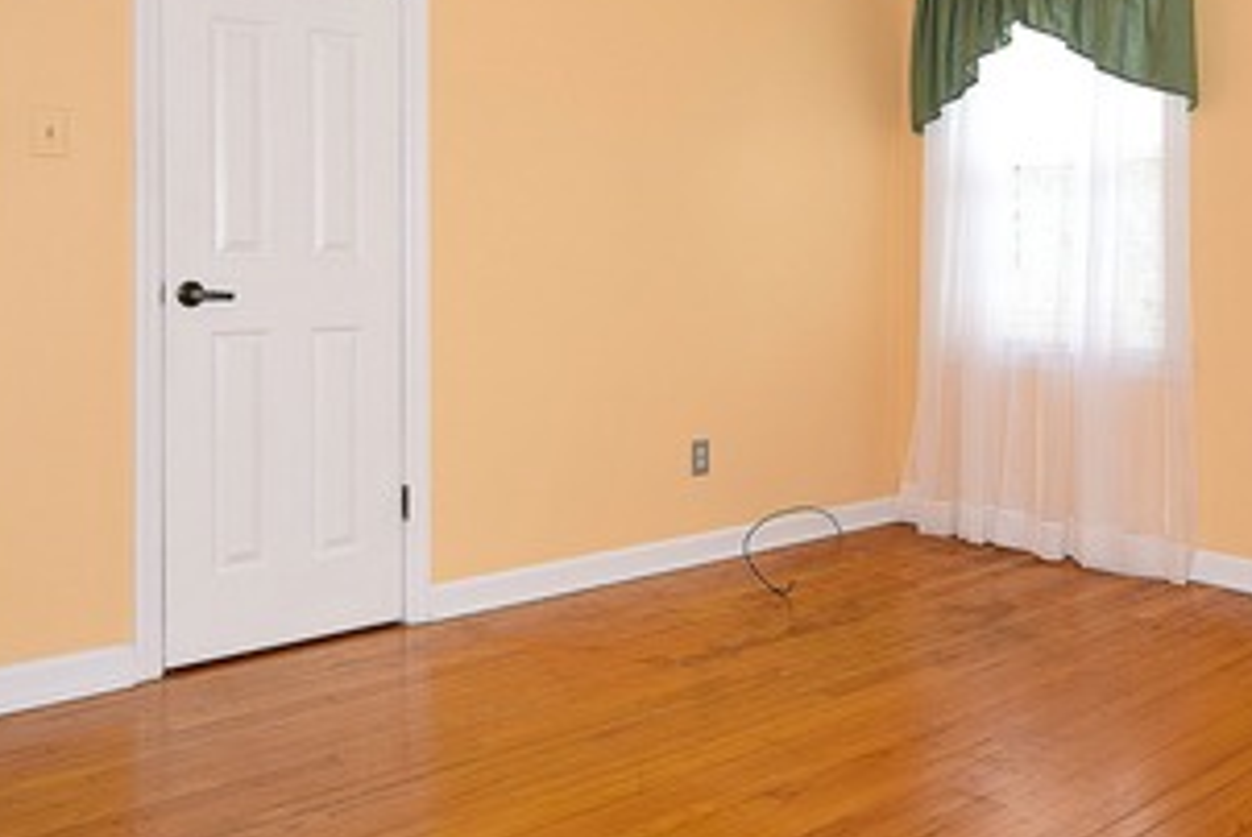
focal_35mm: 37
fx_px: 1272
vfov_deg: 36.1
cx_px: 808
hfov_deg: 51.7
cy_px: 292
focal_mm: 11.5
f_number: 6.3
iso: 500
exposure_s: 1/60
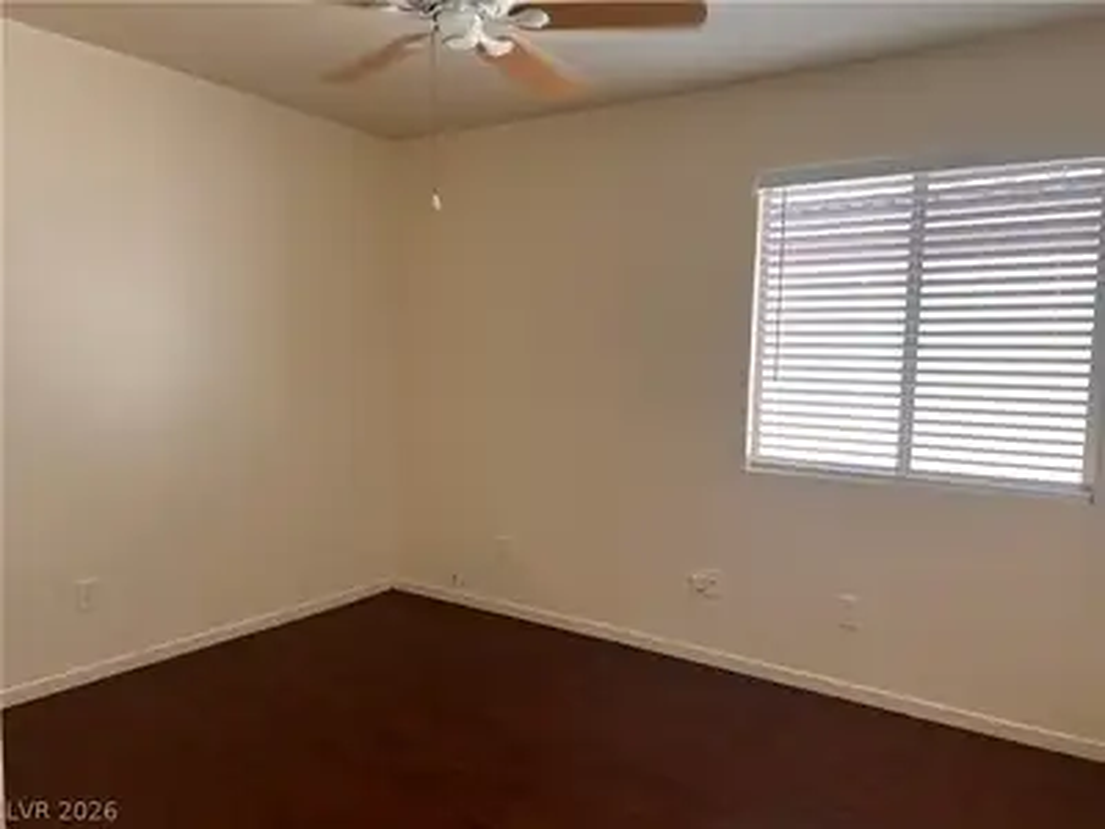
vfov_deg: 53.1
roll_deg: -1.0
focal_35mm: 26
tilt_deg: -4.6
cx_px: 552
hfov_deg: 67.3
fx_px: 830
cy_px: 414
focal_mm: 5.7
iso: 32
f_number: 1.5
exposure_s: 1/138
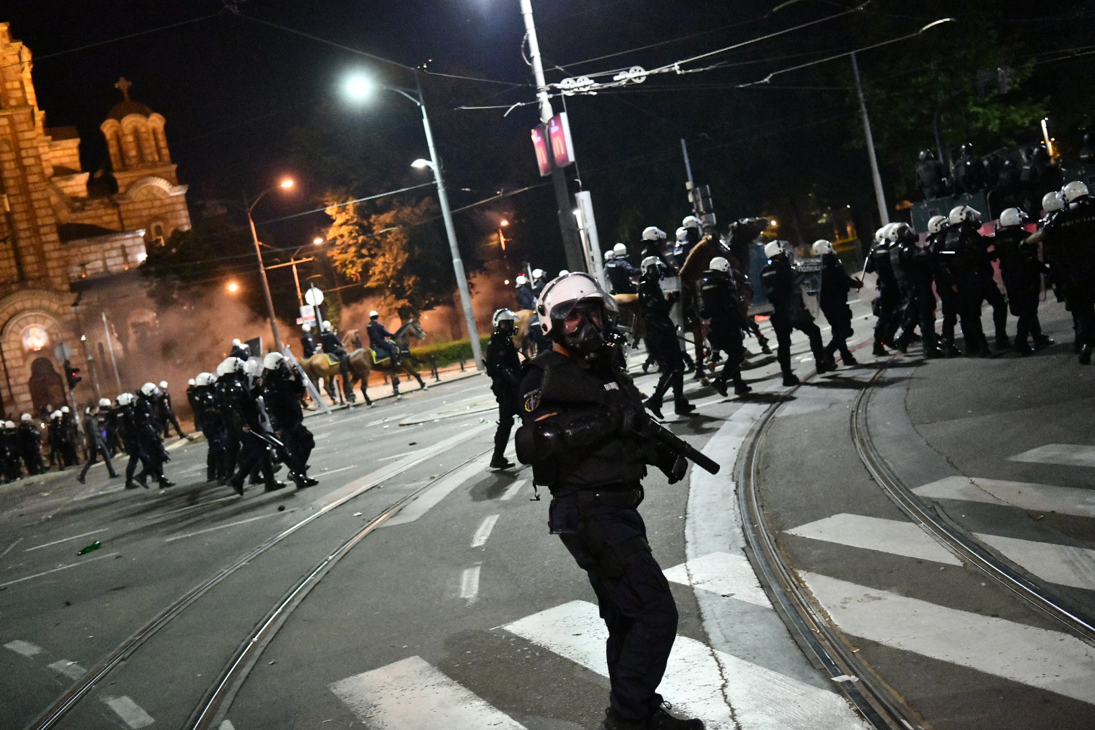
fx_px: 1156
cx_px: 548
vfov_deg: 35.1
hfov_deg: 50.7
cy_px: 365
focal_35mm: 38
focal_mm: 38
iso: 16000
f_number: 3.2
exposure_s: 1/250
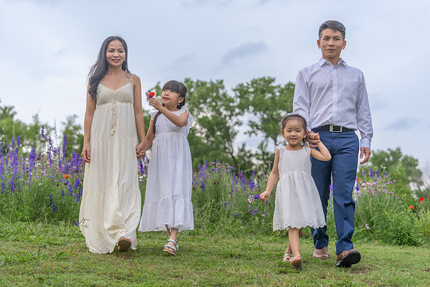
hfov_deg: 28.8
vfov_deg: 19.5
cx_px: 215
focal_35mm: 70
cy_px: 144
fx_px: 836
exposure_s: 1/1250
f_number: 3.2
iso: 400
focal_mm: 70
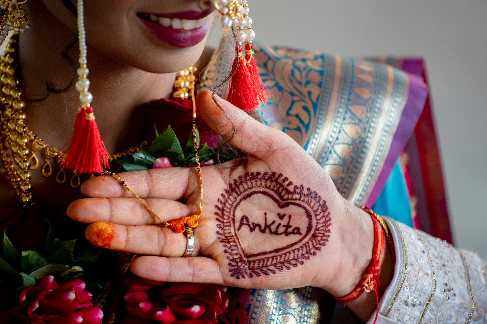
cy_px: 162
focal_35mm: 270
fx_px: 3652
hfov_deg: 7.6
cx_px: 244
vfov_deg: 5.1
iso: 800
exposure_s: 1/400
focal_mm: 180
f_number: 2.8
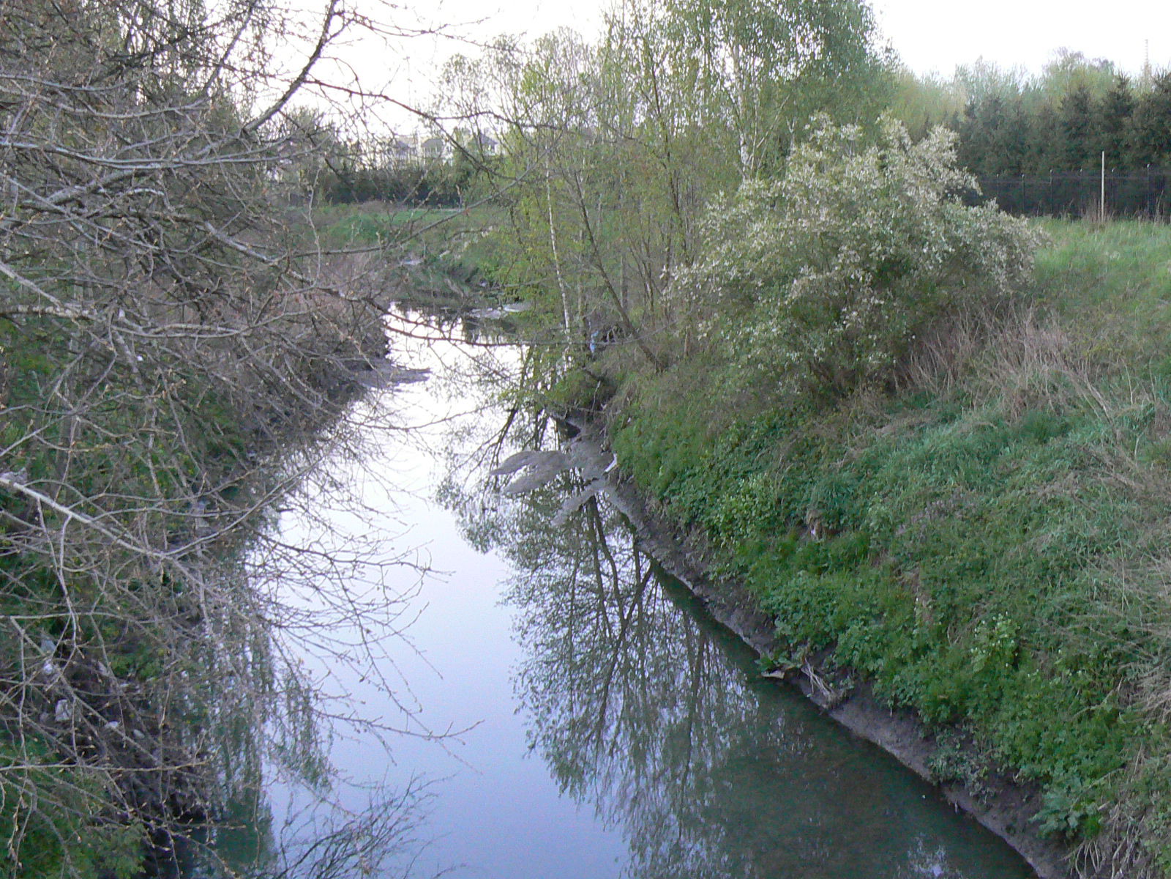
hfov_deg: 38.2
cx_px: 586
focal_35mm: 50
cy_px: 440
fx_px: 1691
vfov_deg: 29.1
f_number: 2.8
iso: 200
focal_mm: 6.2
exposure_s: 1/20
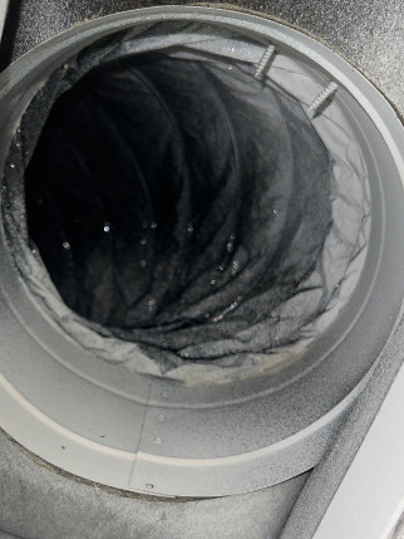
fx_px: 1089
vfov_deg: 27.7
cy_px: 321
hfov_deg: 21.0
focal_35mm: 70
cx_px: 167
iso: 20
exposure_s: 1/23
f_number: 2.8
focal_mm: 6.6
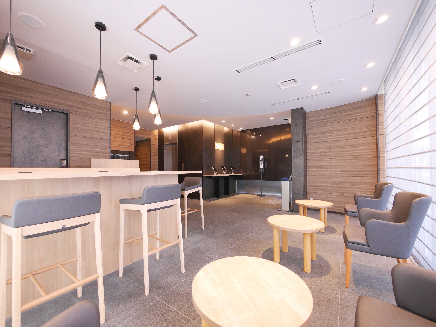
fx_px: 176
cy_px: 164
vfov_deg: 85.7
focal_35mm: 14
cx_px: 218
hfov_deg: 102.0
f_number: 4
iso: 1000
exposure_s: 1/60
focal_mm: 7
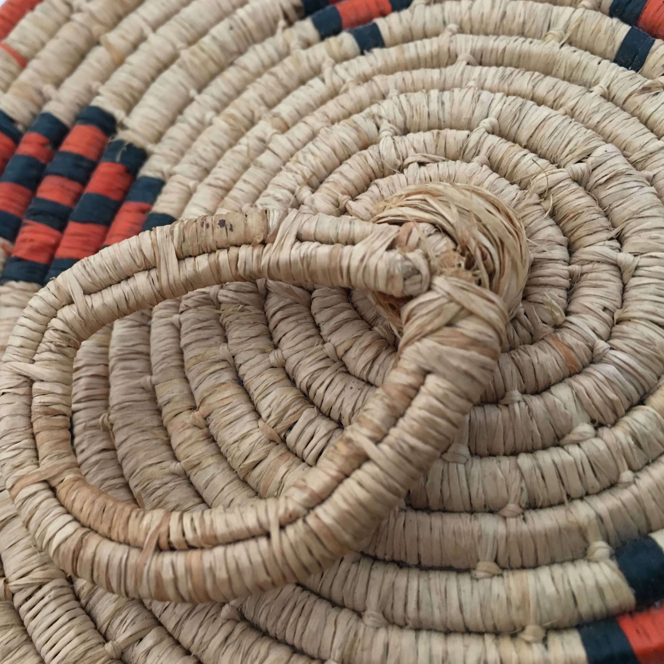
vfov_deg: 47.2
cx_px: 244
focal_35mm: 35
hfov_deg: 46.7
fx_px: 760
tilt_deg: -69.1
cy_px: 330
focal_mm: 4.15
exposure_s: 1/33
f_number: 2.2
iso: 160
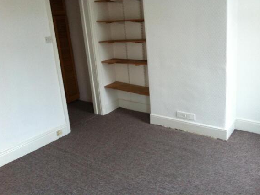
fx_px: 270
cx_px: 133
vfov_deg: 39.7
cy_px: 95
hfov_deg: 51.4
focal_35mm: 36
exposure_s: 1/15
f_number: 2.8
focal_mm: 3.85
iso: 160
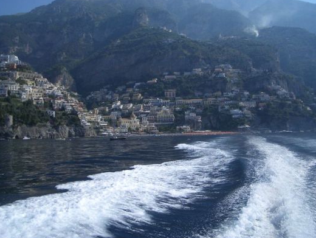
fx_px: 338
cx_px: 165
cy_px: 119
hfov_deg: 50.1
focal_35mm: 37
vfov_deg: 38.7
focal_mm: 5.8
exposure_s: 1/1000
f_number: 4.3
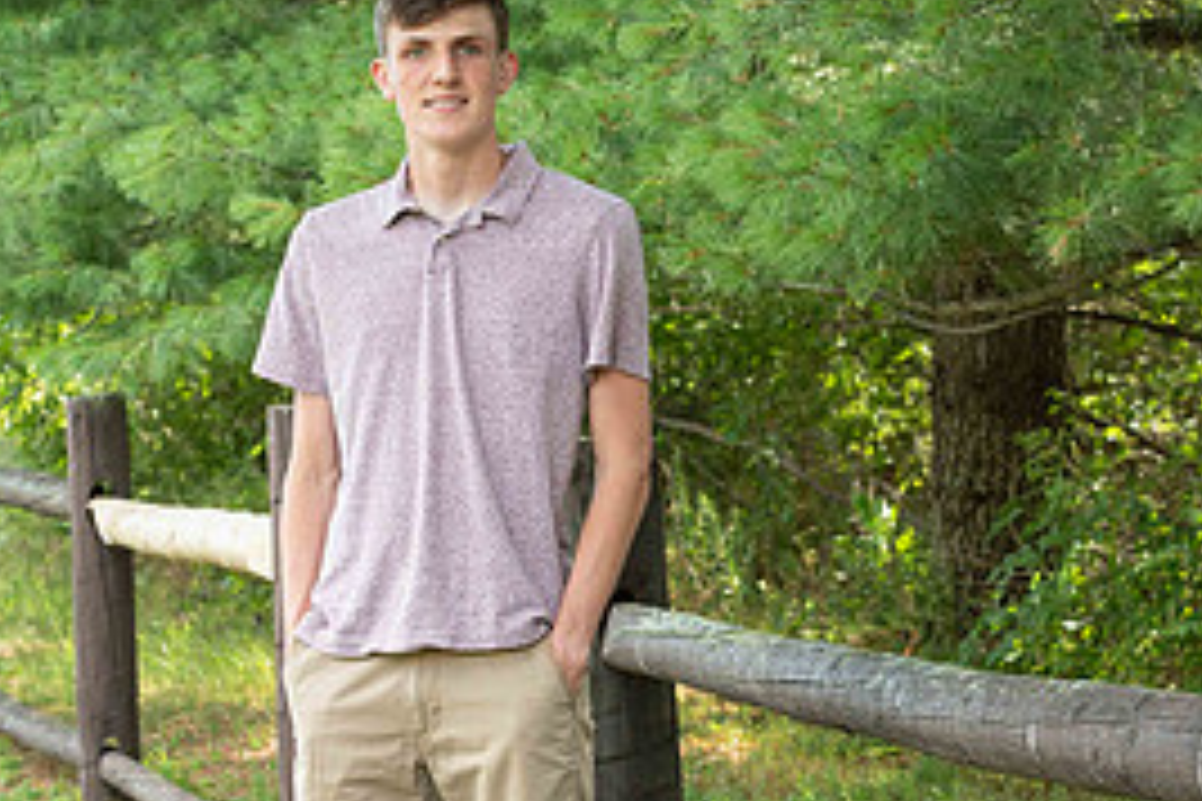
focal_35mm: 152
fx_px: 5075
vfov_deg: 9.0
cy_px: 601
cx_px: 716
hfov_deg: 13.5
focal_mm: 70
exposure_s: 1/200
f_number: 6.3
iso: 500
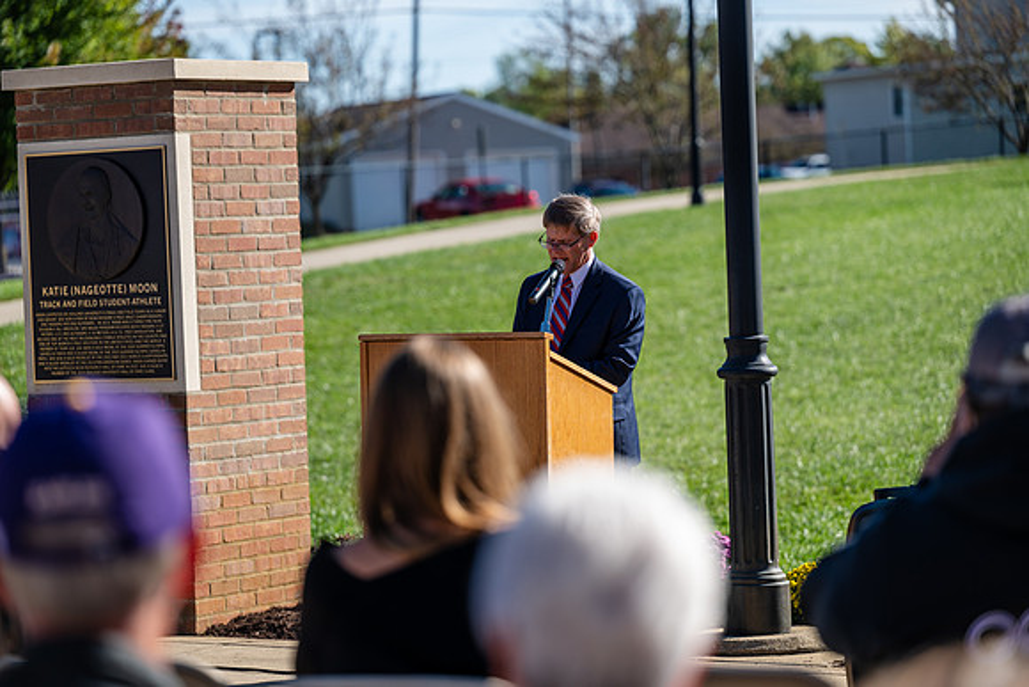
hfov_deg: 16.4
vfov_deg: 11.0
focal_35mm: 125
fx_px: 3574
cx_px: 514
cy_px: 344
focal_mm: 125
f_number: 3.2
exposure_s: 1/500
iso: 40
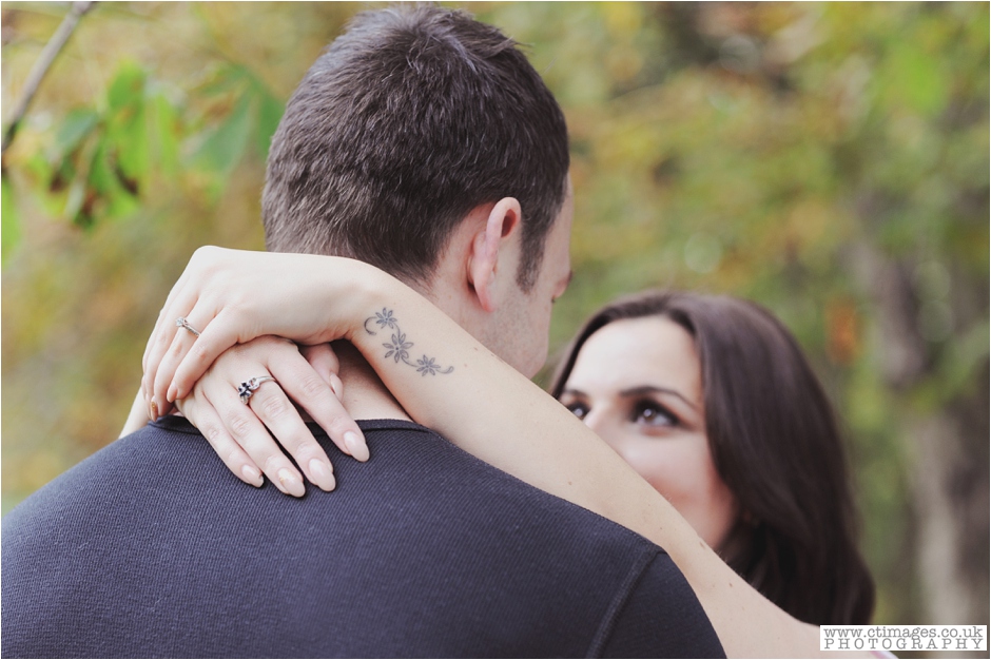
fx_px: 2339
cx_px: 496
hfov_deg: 23.9
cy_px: 330
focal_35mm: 85
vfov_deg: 16.1
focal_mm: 85
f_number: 3.2
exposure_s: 1/250
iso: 800
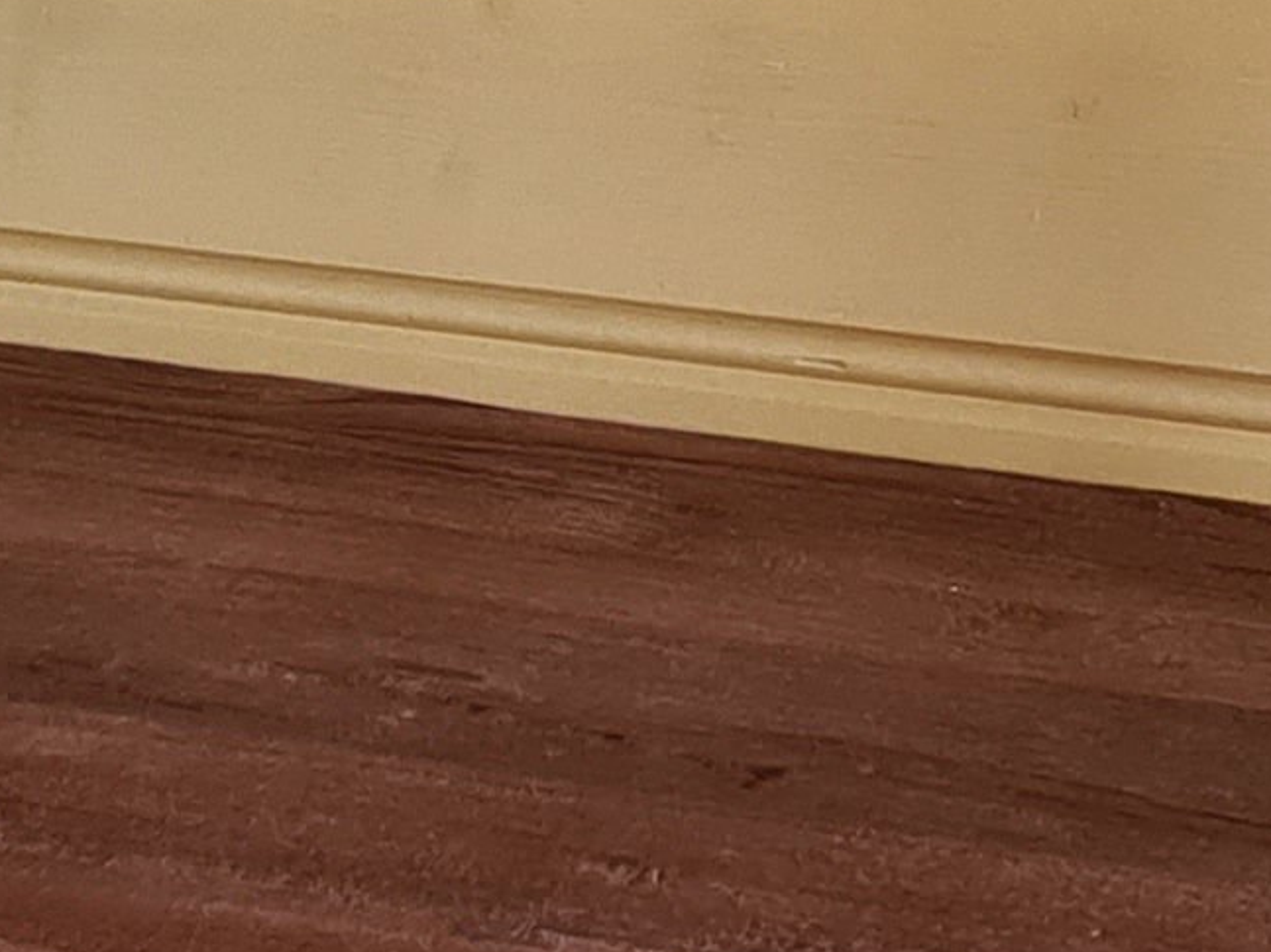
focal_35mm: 81
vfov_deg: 15.1
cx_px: 1139
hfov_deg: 23.5
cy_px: -893
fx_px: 2974
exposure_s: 1/50
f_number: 2.2
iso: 200
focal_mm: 2.2
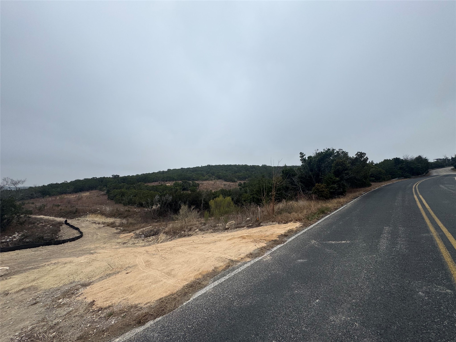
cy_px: 171
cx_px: 228
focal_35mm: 14
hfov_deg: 102.1
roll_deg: -1.7
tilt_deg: +8.2
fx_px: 184
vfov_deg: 85.7
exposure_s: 1/1832
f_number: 2.2
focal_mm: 2.22
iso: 50
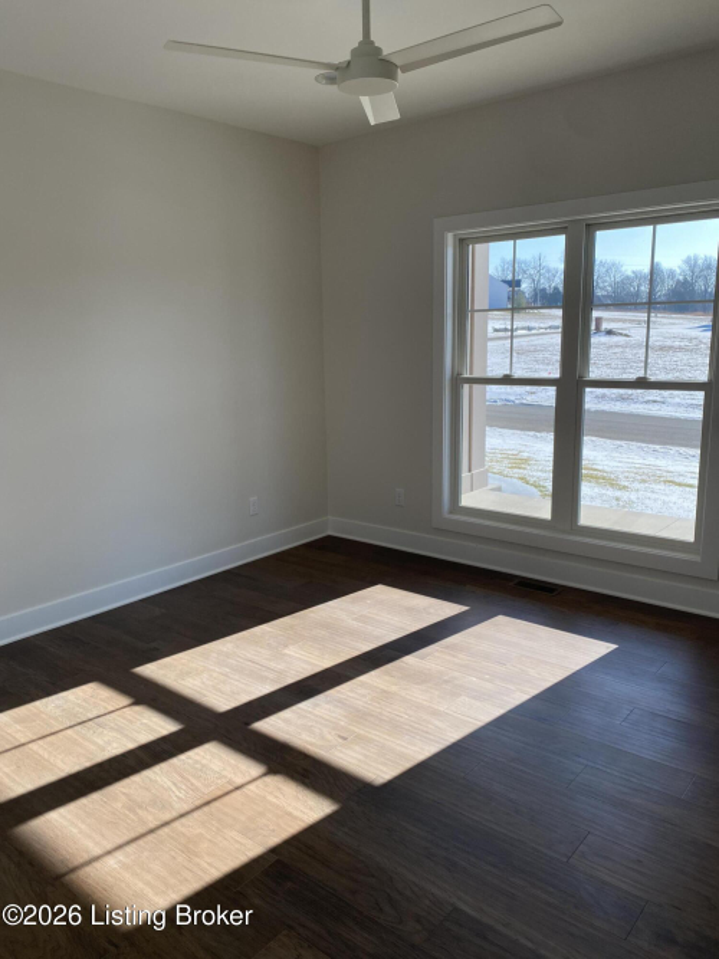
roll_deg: +0.7
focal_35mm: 26
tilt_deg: -11.5
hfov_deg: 53.0
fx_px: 720
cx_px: 360
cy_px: 480
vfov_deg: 67.3
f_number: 1.8
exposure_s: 1/673
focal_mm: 4.25
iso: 32
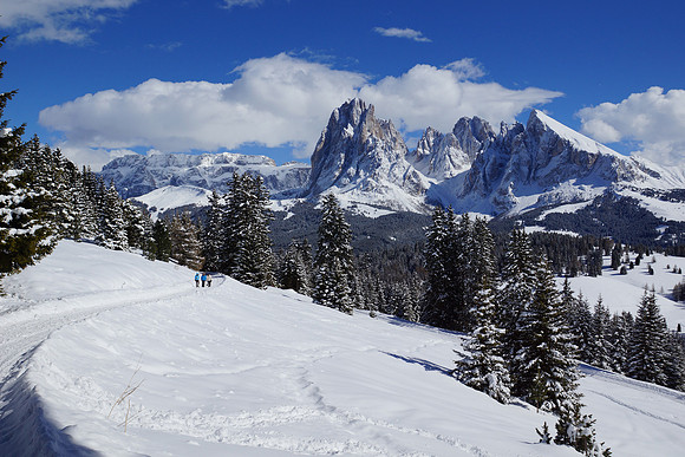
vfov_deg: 43.6
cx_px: 342
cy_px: 228
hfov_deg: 61.9
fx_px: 571
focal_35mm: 30
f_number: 9
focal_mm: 20
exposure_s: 1/1000
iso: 100
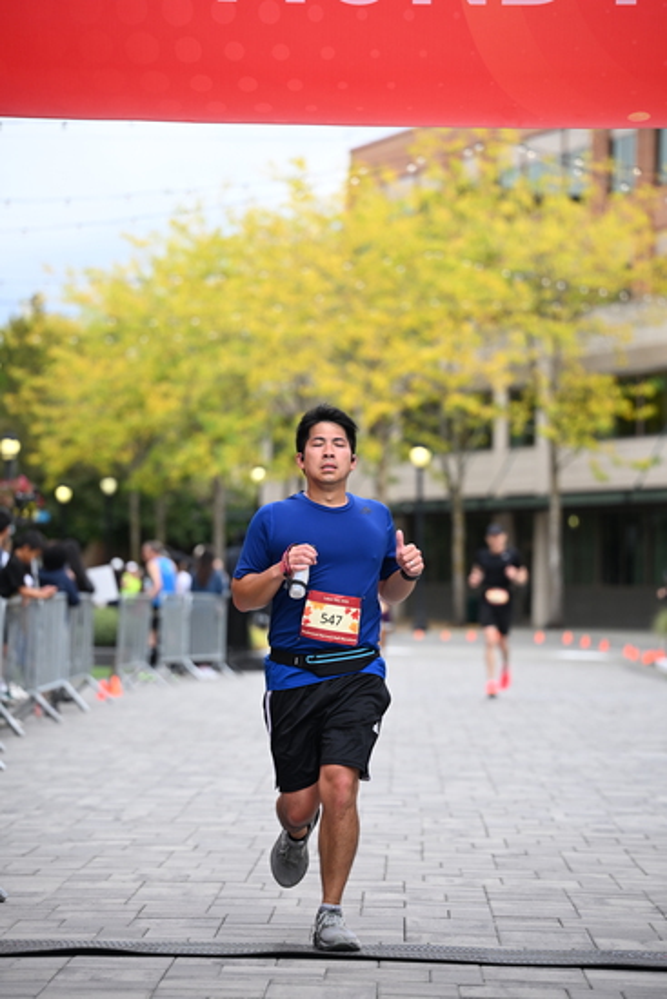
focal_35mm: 115
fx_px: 3194
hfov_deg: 11.9
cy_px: 500
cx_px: 334
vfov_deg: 17.8
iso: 640
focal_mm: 115
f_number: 2.8
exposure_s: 1/2000
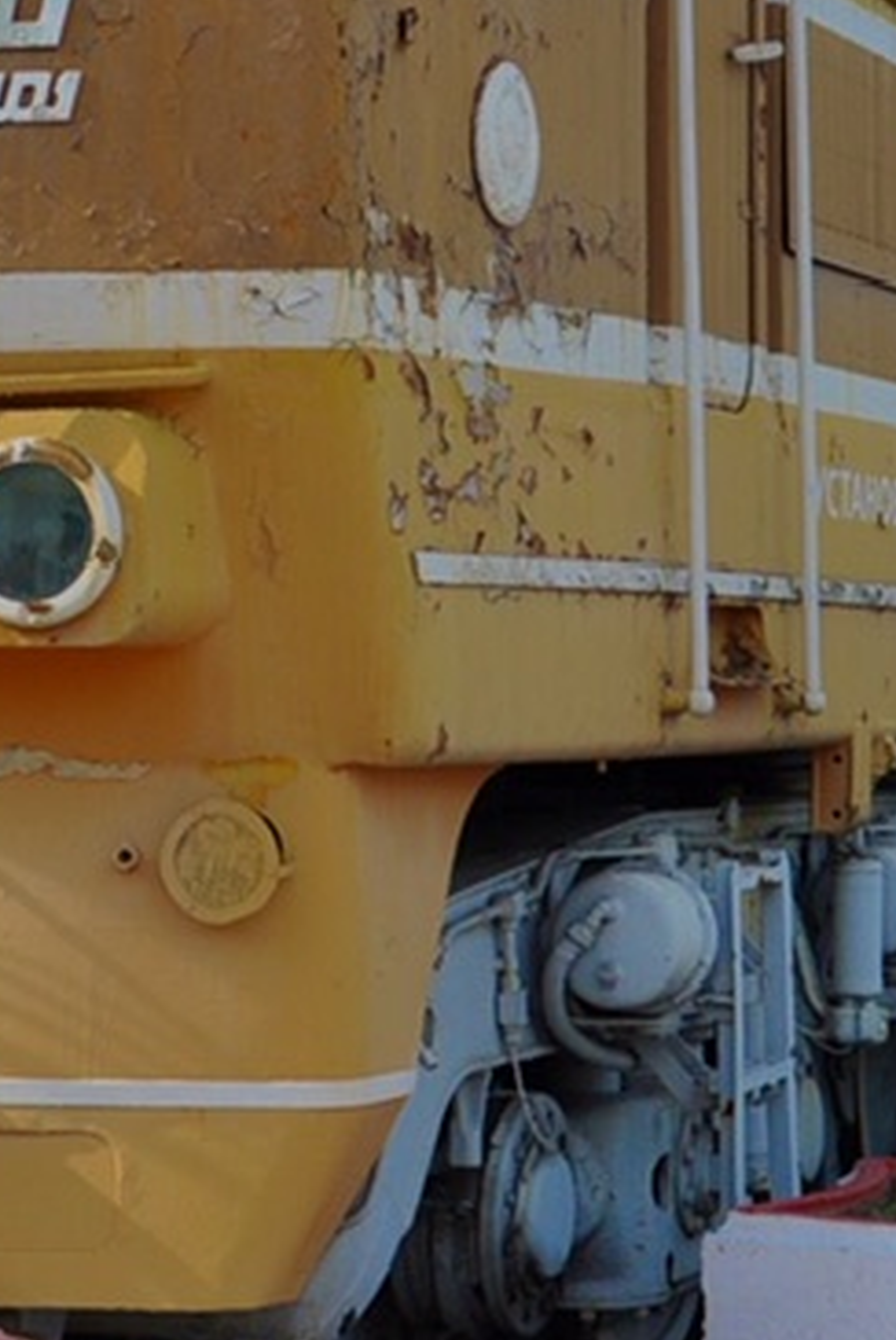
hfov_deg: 10.9
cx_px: 239
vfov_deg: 16.1
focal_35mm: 126
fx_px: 4695
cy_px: 176
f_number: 5
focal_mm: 24
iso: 400
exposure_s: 1/1250
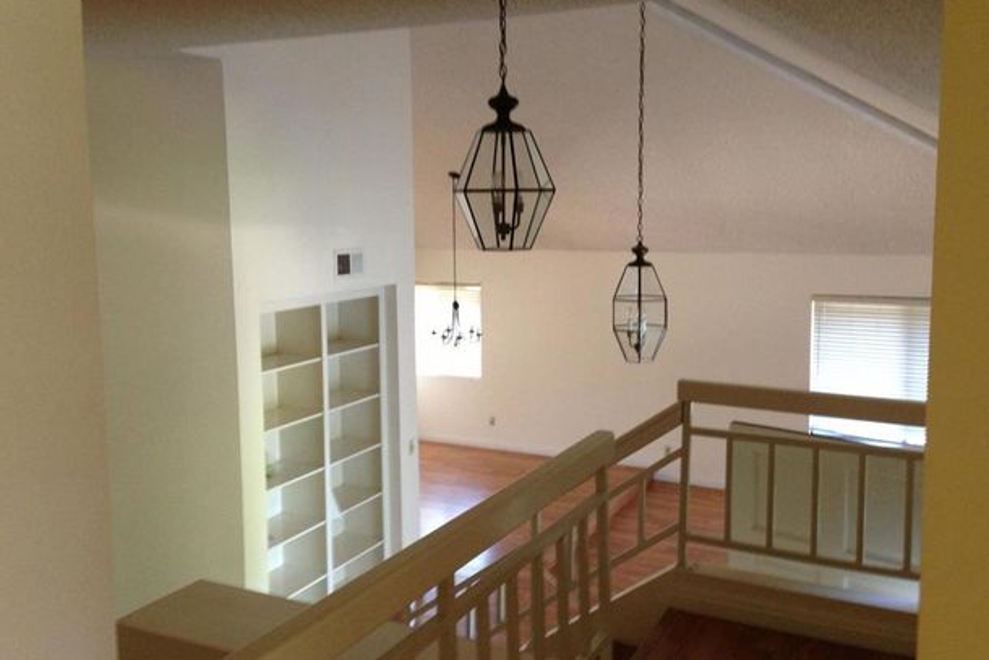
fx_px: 989
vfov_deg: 36.9
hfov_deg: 53.1
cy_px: 313
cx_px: 493
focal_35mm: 36
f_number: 2.4
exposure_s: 1/20
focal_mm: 4.13
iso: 160
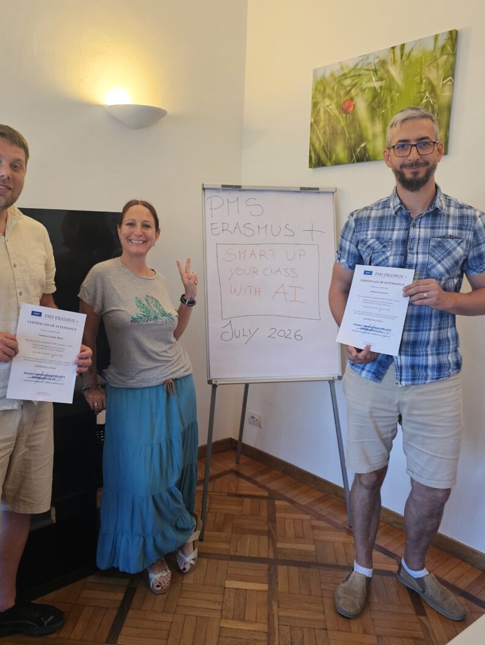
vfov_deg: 63.4
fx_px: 523
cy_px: 318
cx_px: 195
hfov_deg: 49.5
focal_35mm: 28
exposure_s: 1/100
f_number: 1.7
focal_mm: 6.3
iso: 400
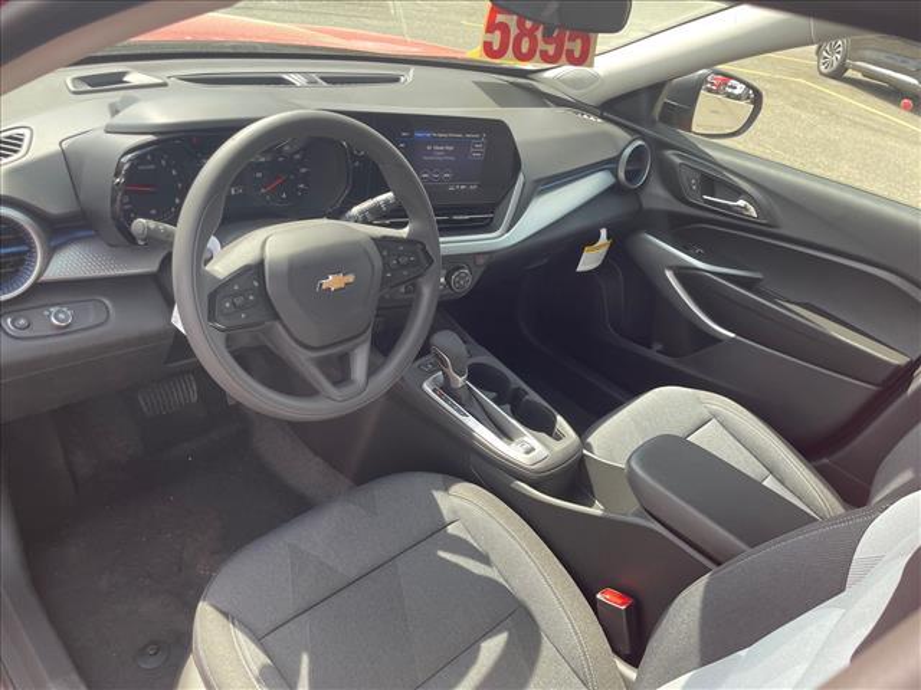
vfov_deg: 53.1
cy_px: 345
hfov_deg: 67.3
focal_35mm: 26
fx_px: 692
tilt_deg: -32.4
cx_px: 460
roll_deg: -13.9
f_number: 1.6
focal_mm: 4.2
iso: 50
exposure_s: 1/121
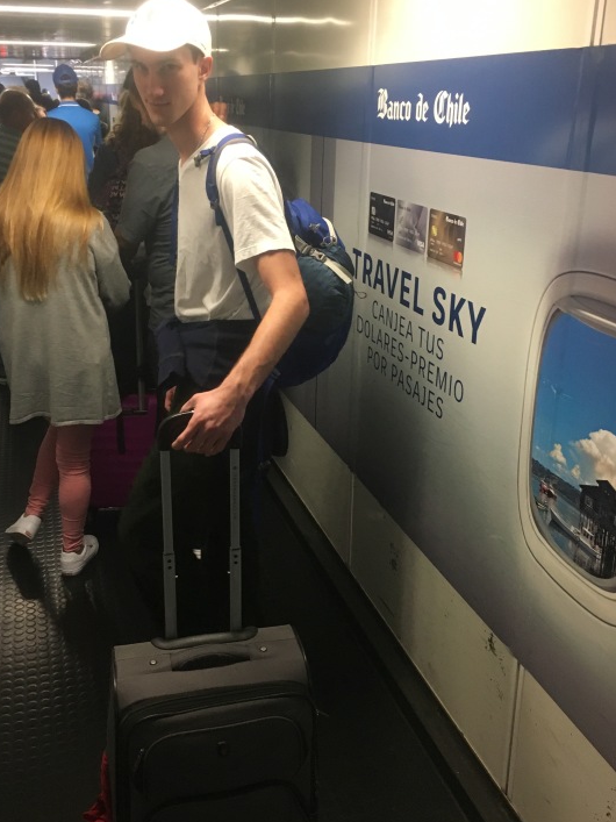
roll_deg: -1.2
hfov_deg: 40.6
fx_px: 831
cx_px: 264
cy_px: 359
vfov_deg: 52.5
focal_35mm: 35
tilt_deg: -19.5
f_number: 2.2
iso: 250
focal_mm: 4.15
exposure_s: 1/33
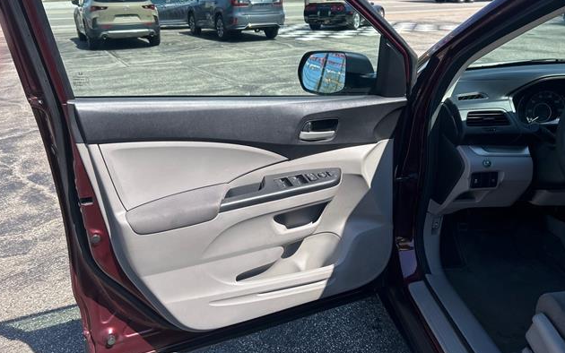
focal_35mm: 28
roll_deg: +1.7
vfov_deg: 44.6
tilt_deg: -23.0
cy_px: 172
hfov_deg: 66.5
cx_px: 281
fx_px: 431
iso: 50
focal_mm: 5.7
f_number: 1.5
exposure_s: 1/2299
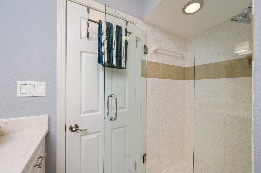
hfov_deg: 104.3
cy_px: 86
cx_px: 130
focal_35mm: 14
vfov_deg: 81.1
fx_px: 101
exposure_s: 1/60
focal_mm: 14
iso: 320
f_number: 9
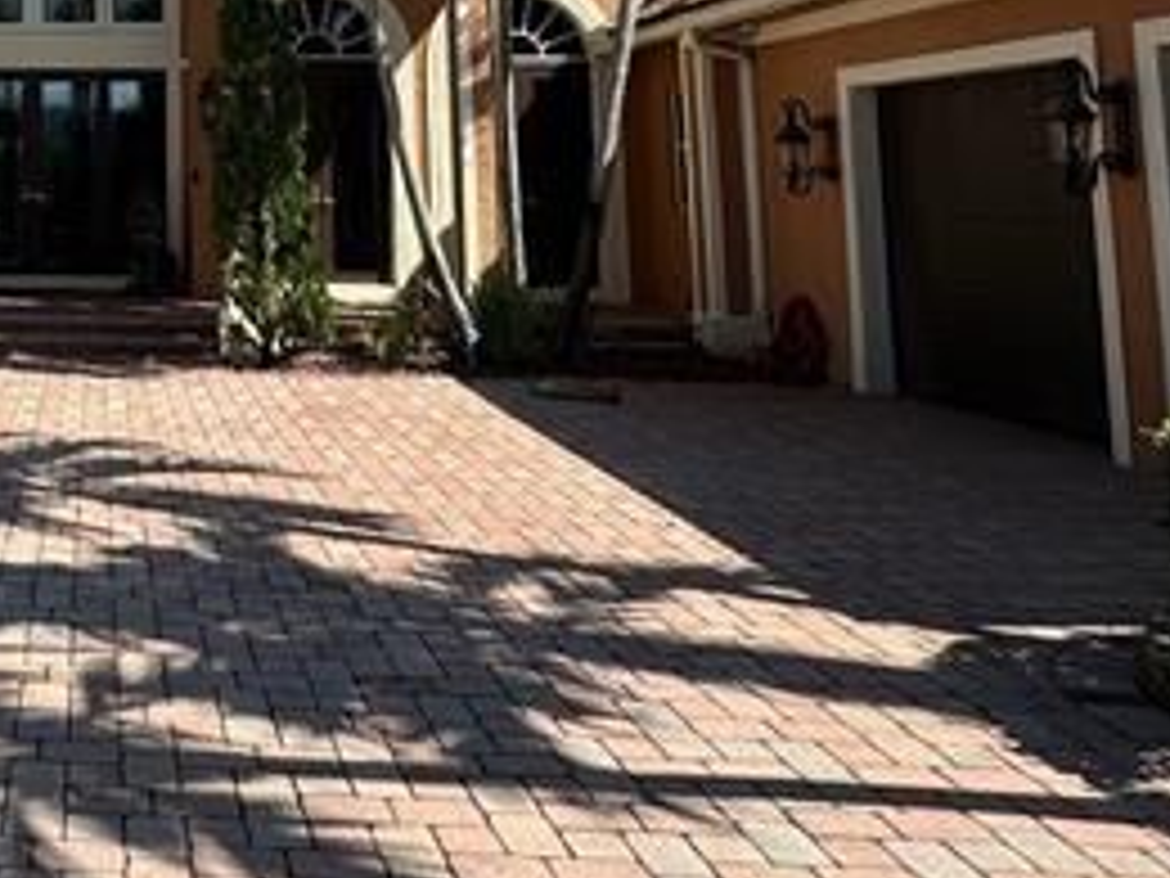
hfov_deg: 38.6
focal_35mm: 43
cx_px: -18
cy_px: 5
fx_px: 1453
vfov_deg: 31.2
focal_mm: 2.22
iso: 40
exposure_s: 1/968
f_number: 2.2
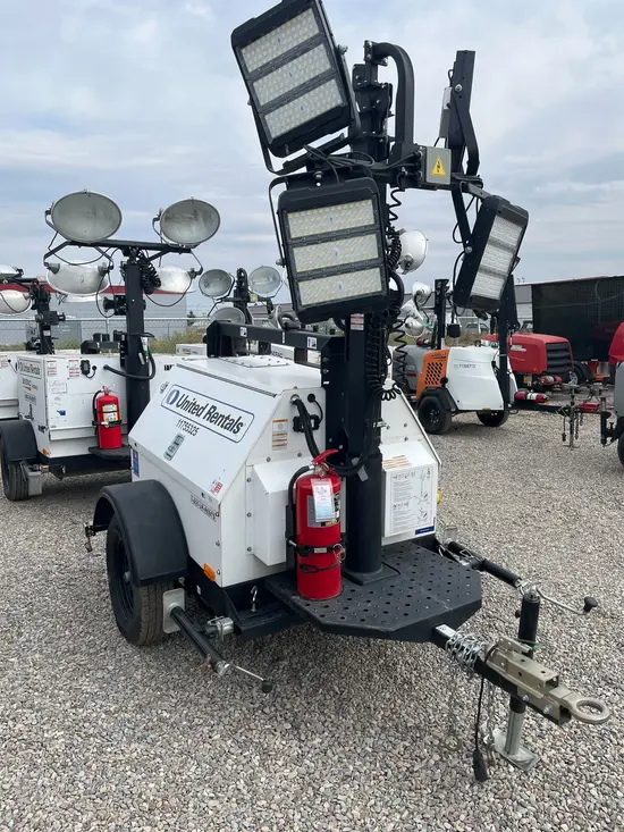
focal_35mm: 26
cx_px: 312
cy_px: 416
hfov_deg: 53.1
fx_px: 625
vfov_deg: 67.3
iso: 50
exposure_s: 1/3413
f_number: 1.6
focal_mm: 5.1
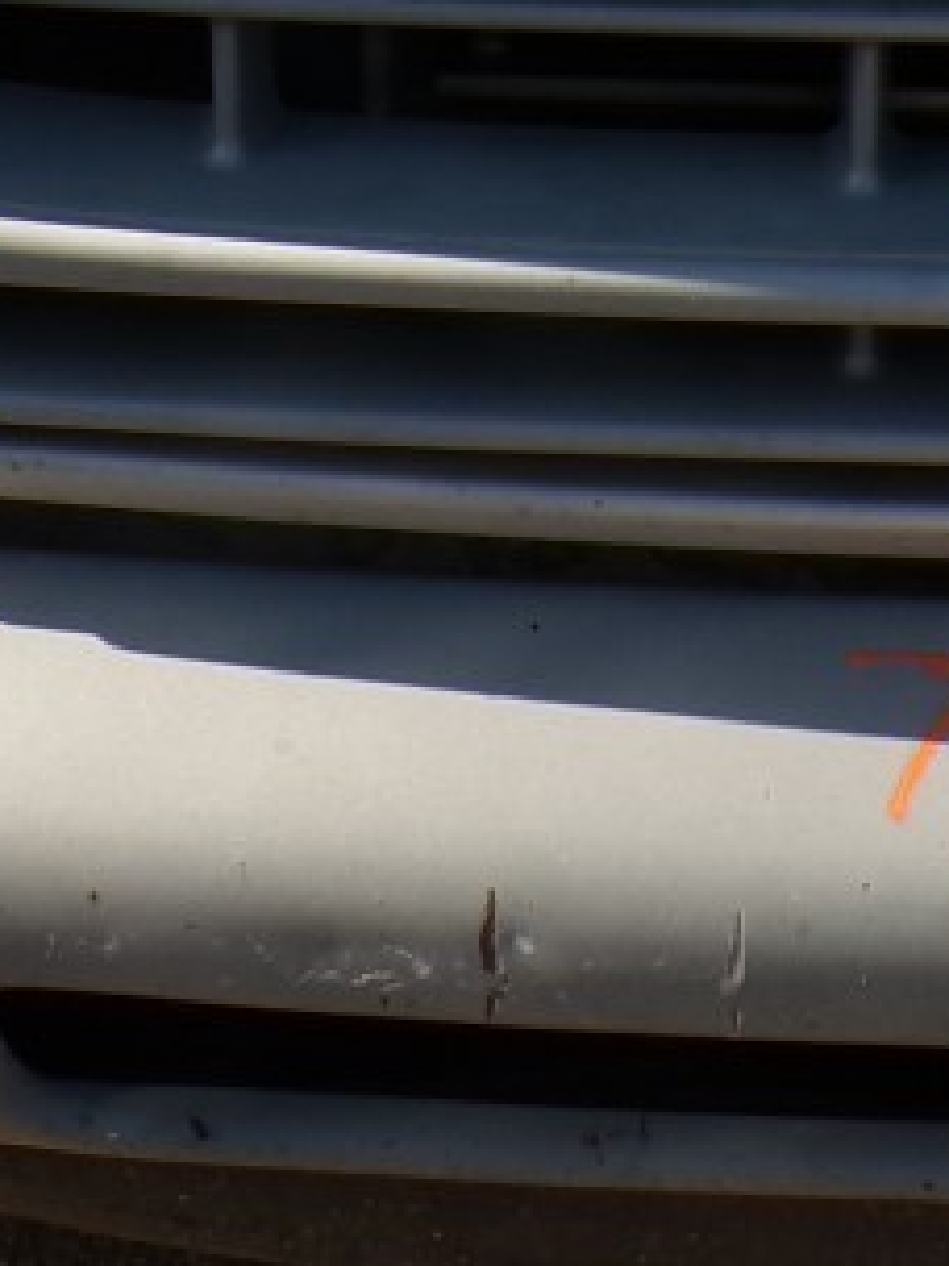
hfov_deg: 14.6
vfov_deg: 18.0
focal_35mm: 101
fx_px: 3692
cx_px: 678
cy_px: -433
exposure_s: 1/480
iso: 100
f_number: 4.4
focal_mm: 4.3
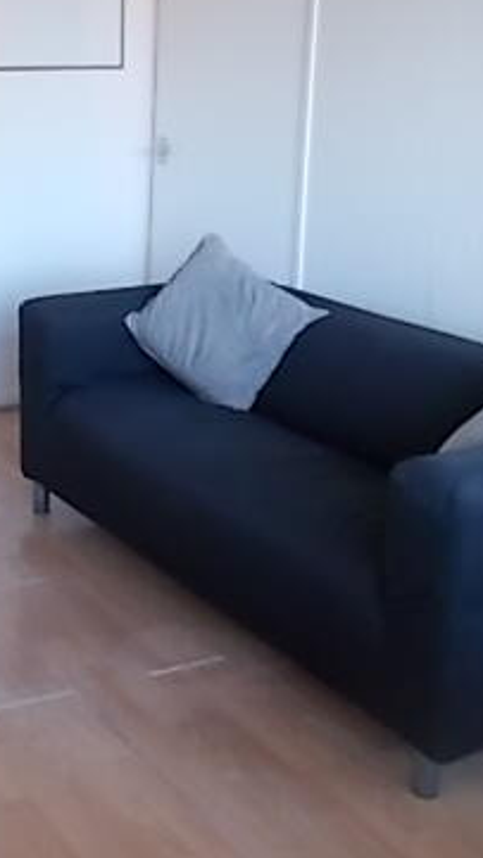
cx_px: 5
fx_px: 1321
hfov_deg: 20.1
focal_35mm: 58
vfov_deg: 35.8
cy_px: 309
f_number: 3.4
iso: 200
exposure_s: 1/25
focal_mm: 5.3
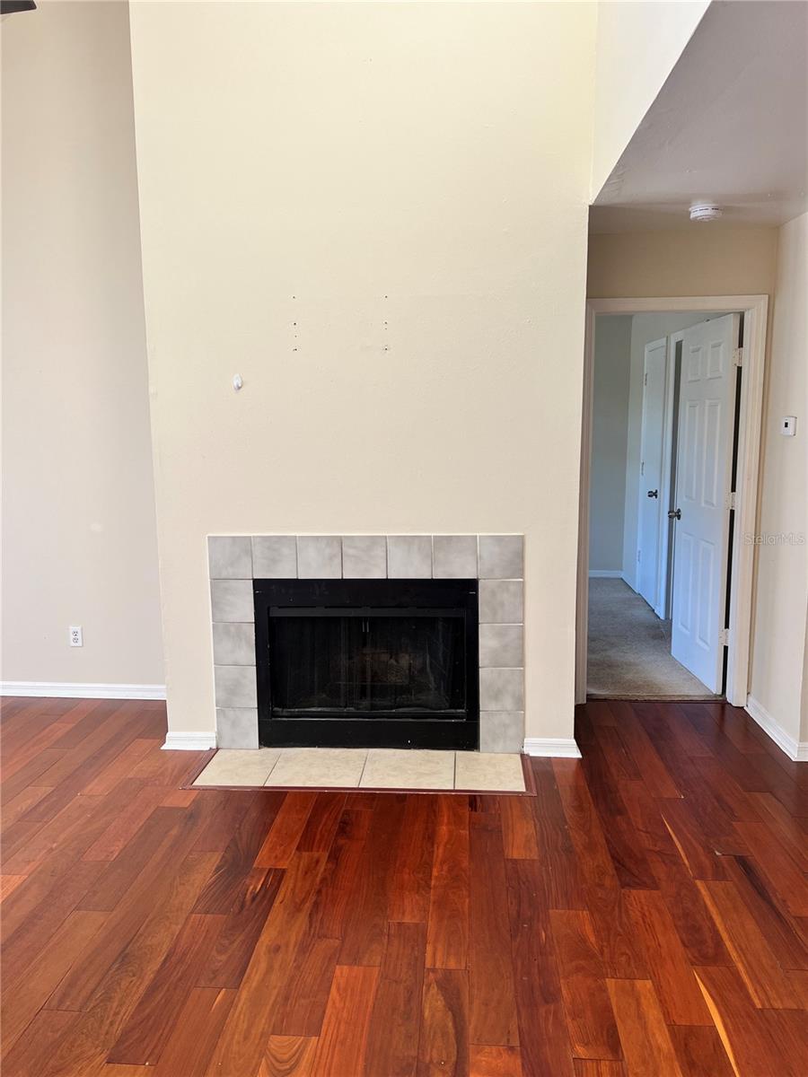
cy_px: 538
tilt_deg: -8.2
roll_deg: +0.9
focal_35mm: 26
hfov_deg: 53.1
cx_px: 404
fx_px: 809
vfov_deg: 67.3
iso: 50
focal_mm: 5.7
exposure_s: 1/121
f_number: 1.5
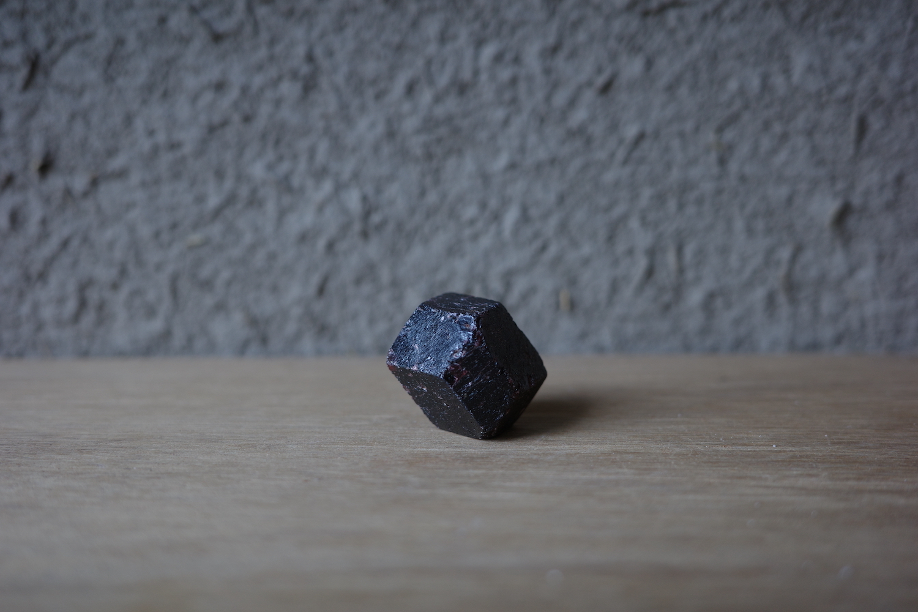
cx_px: 459
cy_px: 306
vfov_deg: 33.4
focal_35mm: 40
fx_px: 1020
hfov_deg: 48.5
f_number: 2.8
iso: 200
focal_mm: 26
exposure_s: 1/60
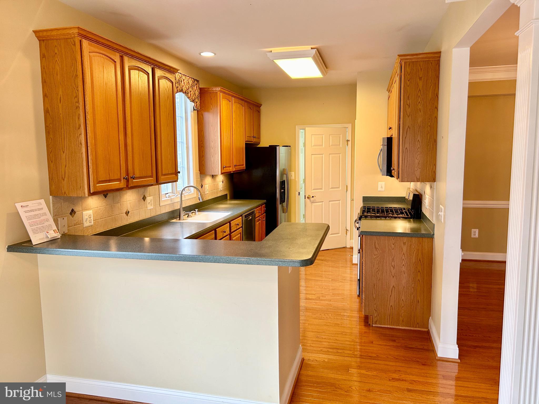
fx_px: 405
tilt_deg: -6.2
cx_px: 270
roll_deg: +1.5
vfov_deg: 53.1
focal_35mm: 26
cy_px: 202
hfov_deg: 67.3
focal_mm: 5.7
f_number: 1.5
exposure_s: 1/60
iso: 80
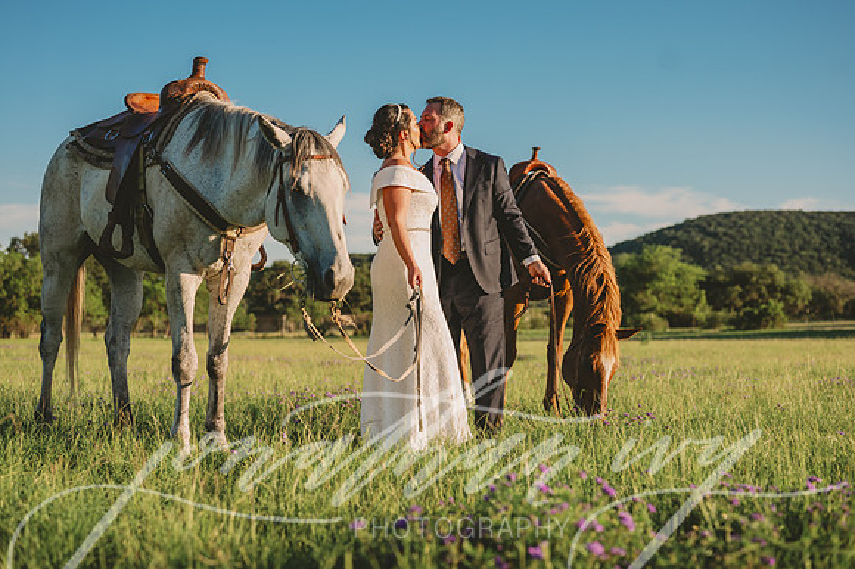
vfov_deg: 27.0
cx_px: 428
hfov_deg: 39.6
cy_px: 284
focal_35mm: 50
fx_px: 1187
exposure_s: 1/1600
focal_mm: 50
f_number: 2.8
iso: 80
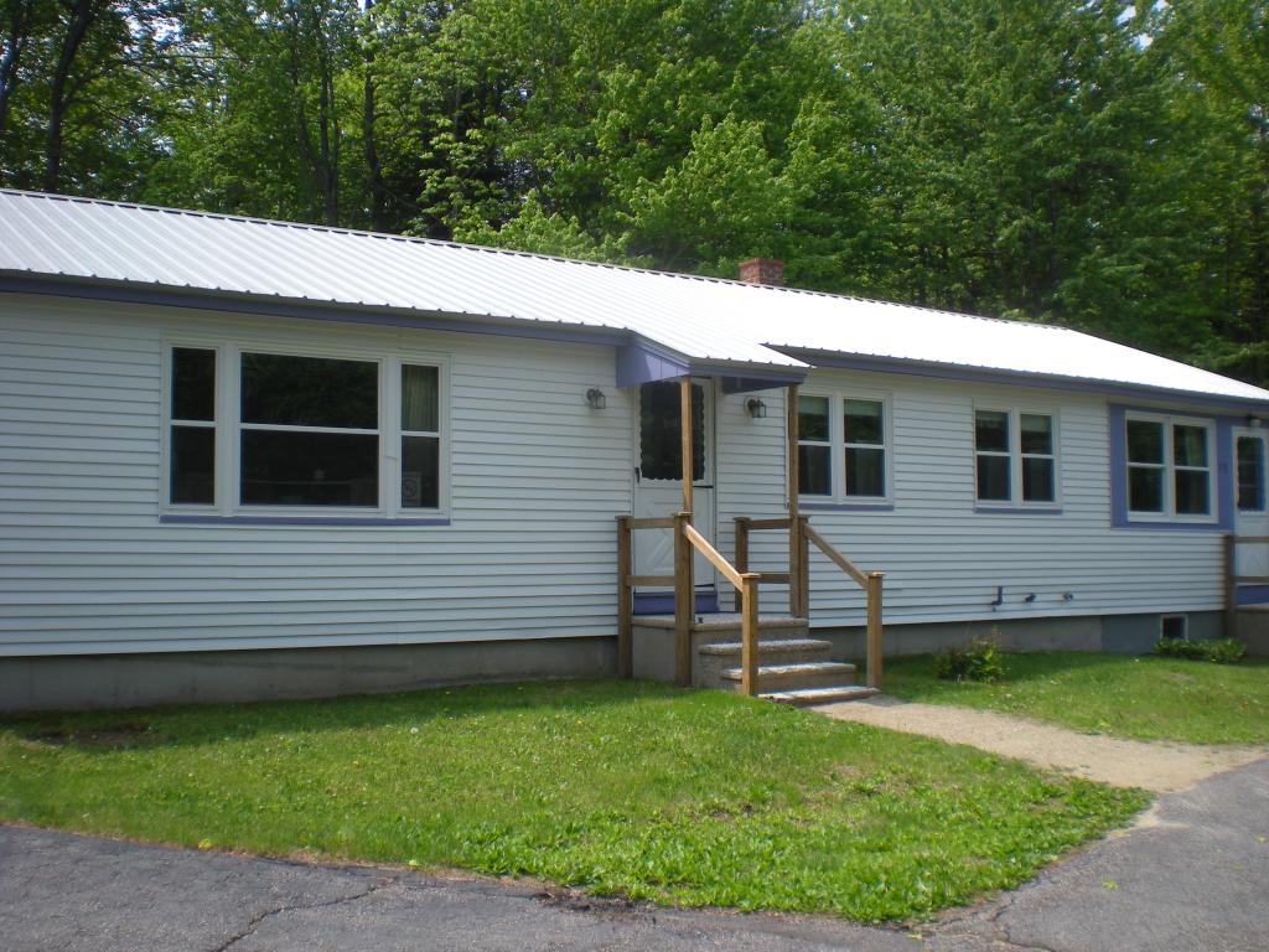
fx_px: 1393
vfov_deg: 37.7
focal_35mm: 38
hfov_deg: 49.0
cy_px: 476
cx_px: 634
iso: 64
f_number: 4.6
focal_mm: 6.3
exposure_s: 1/323
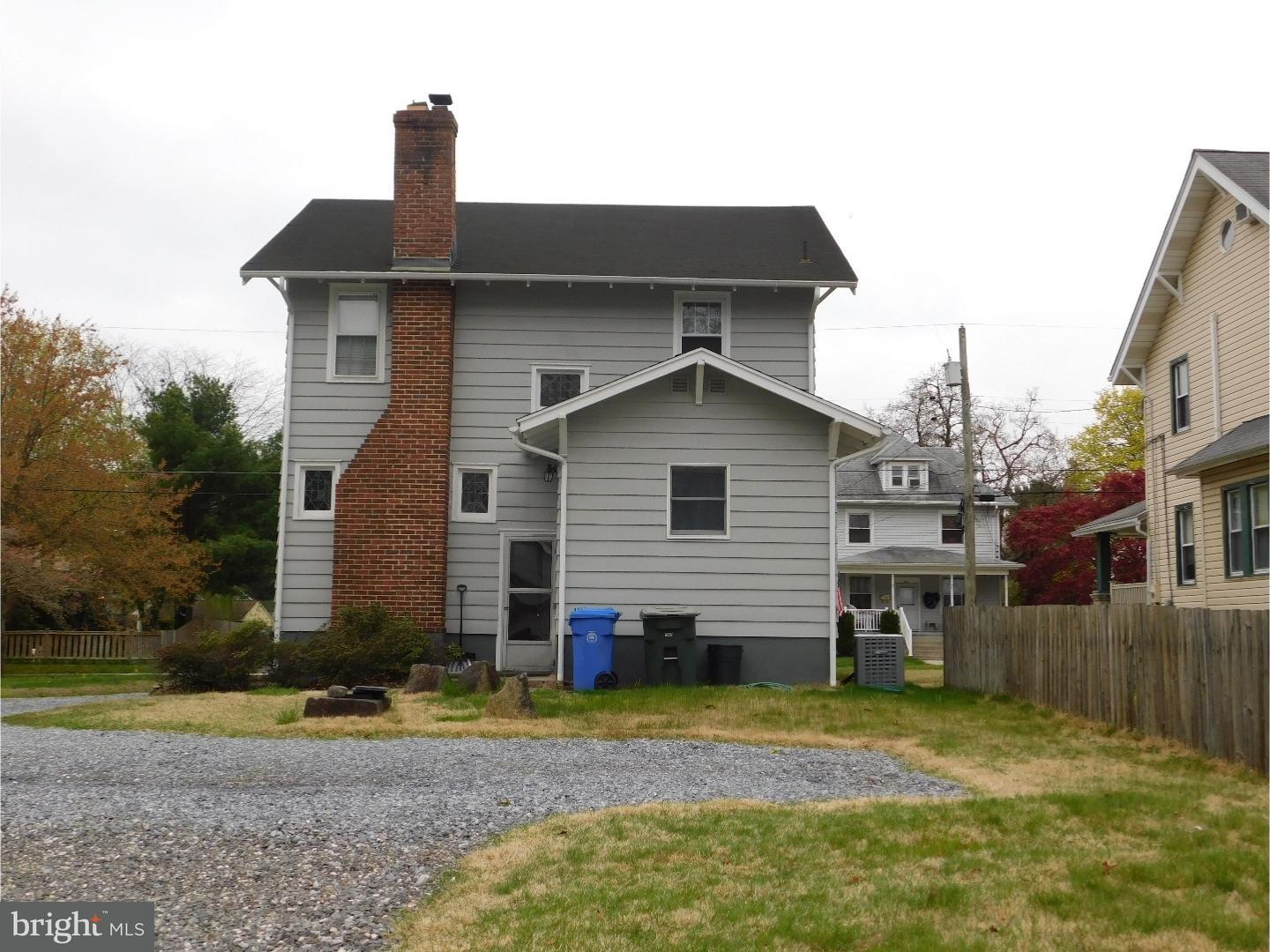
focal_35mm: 36
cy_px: 476
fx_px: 1321
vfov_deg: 39.7
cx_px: 635
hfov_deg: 51.4
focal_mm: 6.3
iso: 125
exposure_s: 1/400
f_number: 3.5
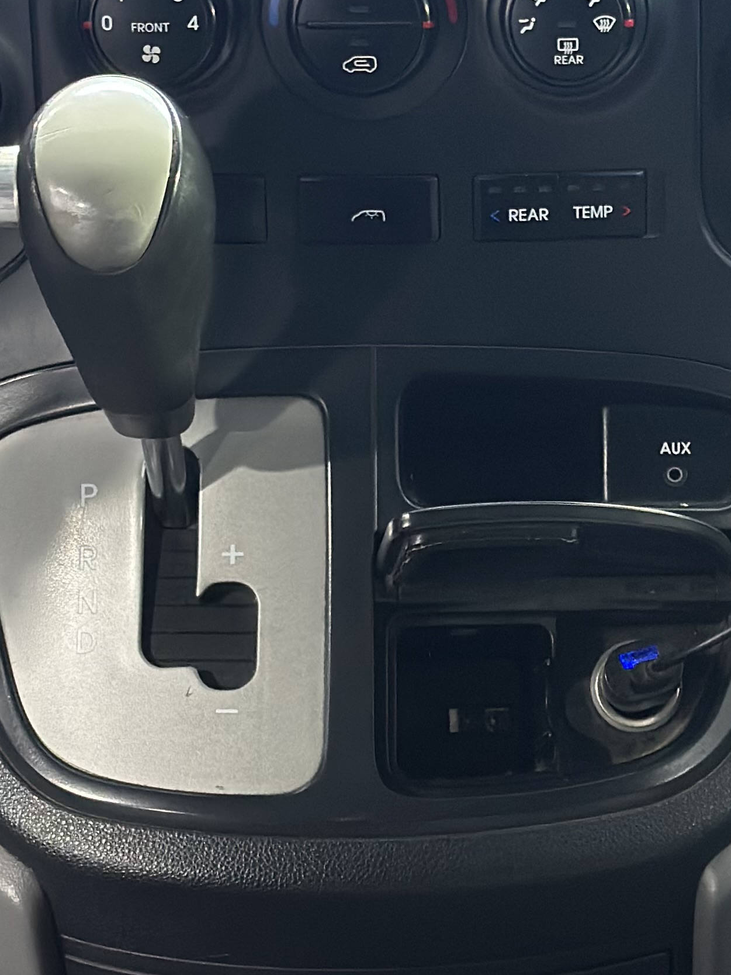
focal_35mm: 116
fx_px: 3266
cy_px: 461
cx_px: 640
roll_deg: -1.0
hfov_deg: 12.7
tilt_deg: -31.8
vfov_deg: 17.0
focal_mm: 6.86
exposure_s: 1/33
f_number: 1.78
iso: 400
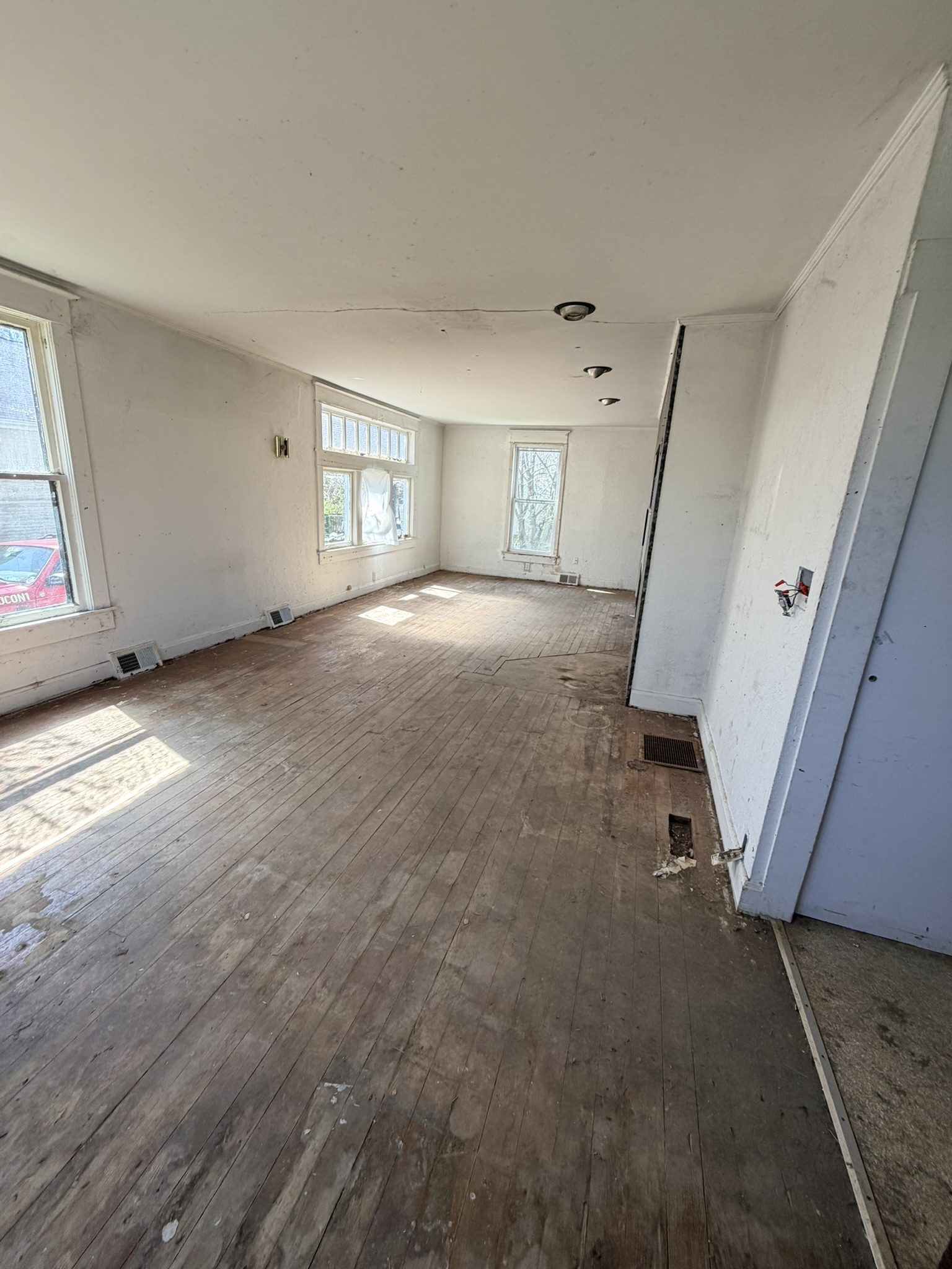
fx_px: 513
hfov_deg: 85.7
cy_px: 634
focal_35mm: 14
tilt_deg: -16.6
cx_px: 476
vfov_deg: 102.1
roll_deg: -2.8
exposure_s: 1/121
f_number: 2.2
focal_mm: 2.22
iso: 80
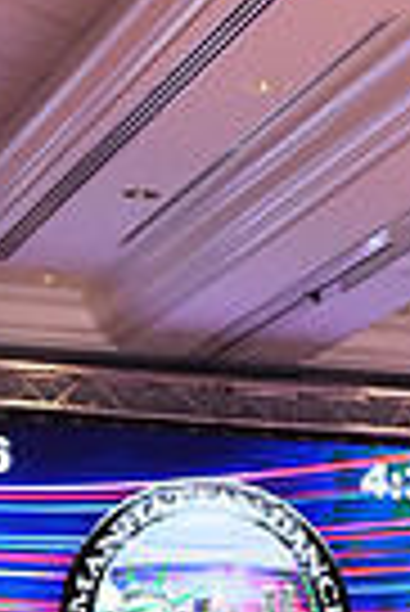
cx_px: 124
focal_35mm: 187
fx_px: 3186
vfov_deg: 10.7
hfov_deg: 7.4
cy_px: 842
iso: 2500
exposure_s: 1/250
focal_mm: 44
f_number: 6.3
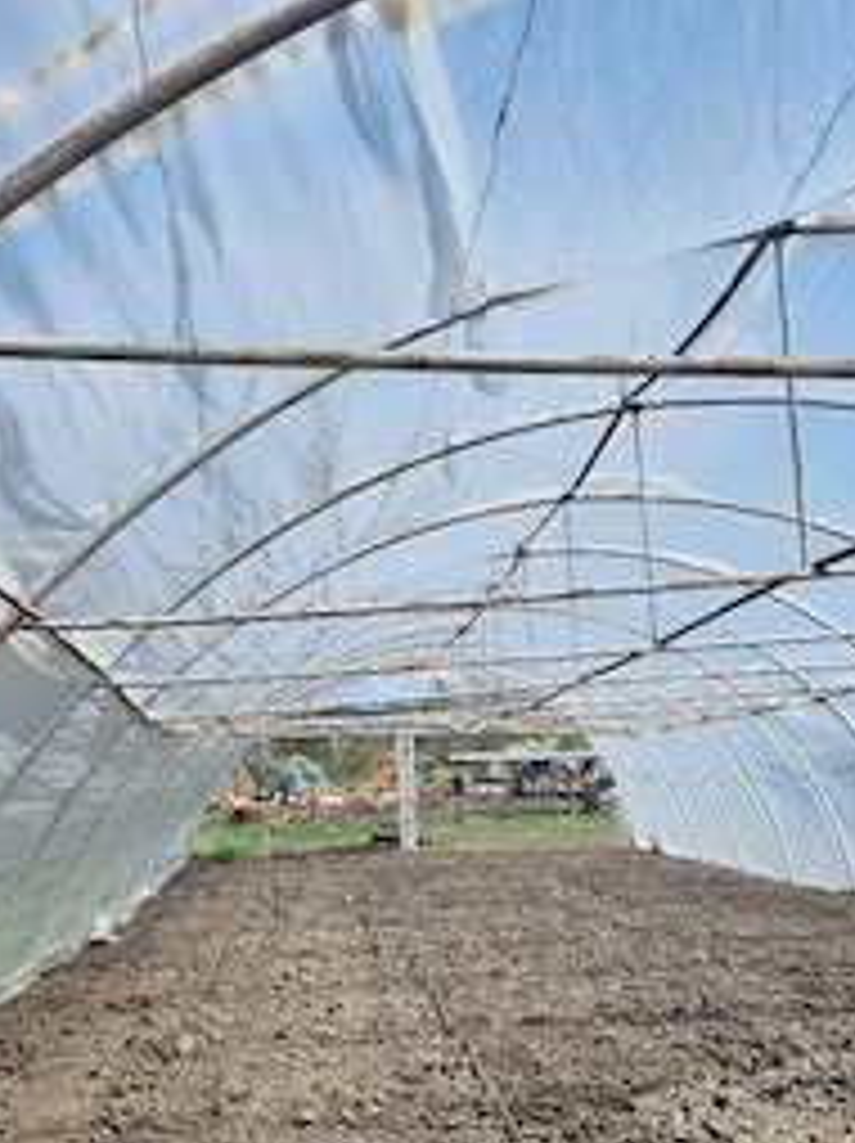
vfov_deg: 43.9
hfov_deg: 35.0
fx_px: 1353
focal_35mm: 41
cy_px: 896
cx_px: 477
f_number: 1.8
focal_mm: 5.4
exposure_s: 1/3333
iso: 50
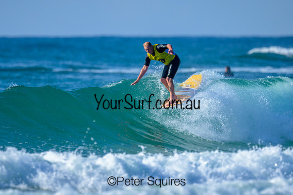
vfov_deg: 1.3
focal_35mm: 1100
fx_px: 8954
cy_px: 89
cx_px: 123
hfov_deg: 1.9
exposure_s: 1/2000
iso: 280
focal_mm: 800
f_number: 6.3
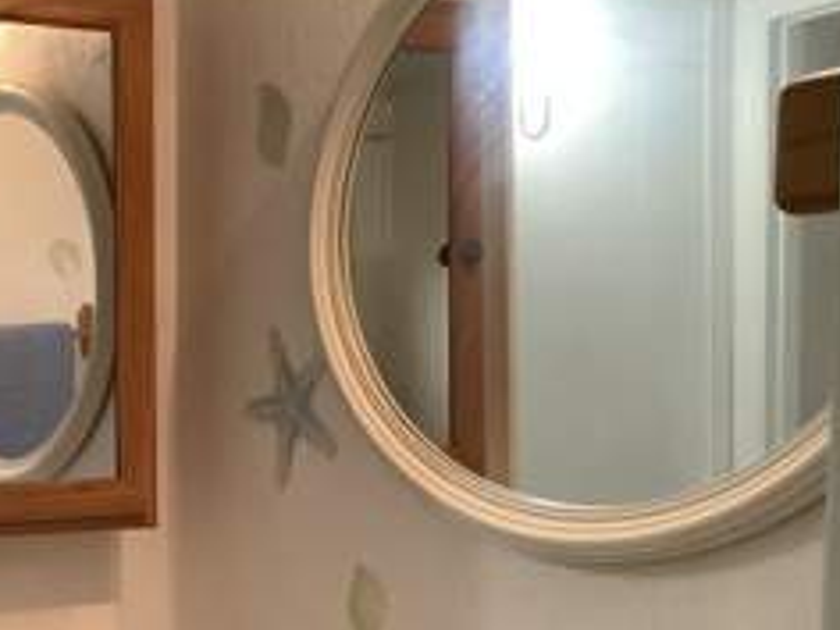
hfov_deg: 29.4
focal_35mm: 63
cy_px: 593
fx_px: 1529
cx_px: 82
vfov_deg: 22.6
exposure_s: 1/60
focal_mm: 3.3
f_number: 2.4
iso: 320
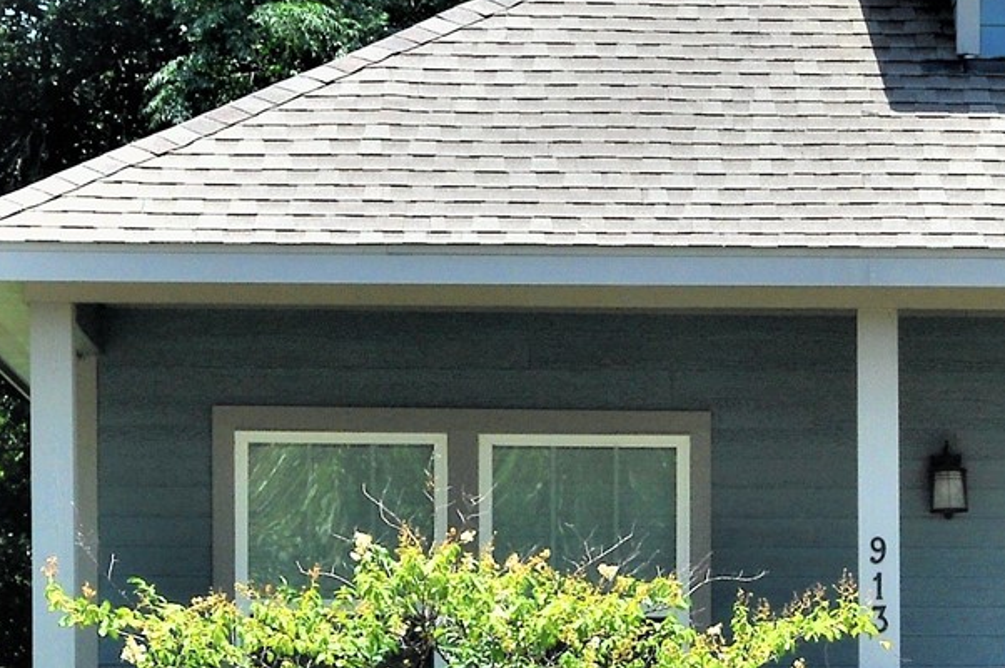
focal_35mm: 217
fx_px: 6051
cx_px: 1217
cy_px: 888
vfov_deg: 6.3
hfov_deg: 9.4
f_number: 14
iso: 200
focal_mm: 40
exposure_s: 1/200
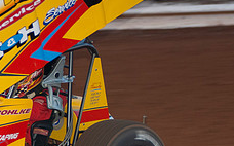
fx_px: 2357
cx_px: -44
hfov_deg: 5.7
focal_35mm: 370
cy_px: 104
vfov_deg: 3.5
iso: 250
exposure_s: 1/400
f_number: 2.8
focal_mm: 95
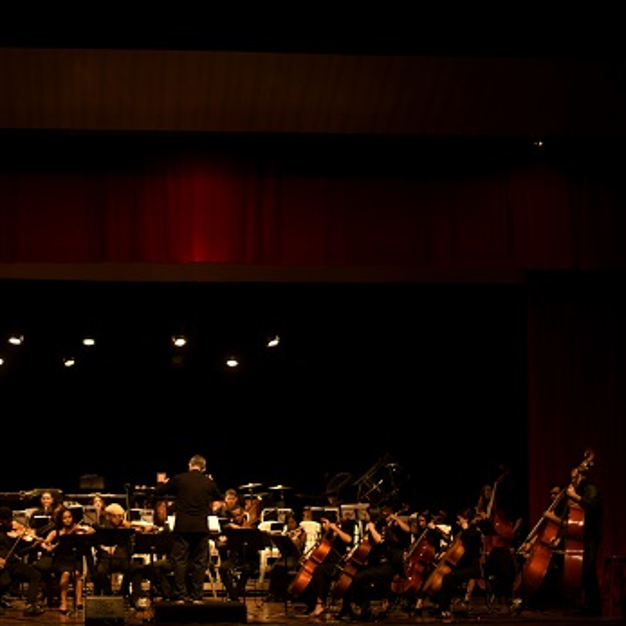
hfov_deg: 25.1
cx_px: 180
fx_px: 1391
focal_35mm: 68
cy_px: 303
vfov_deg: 25.4
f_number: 1.8
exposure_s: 1/125
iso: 500
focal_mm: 50
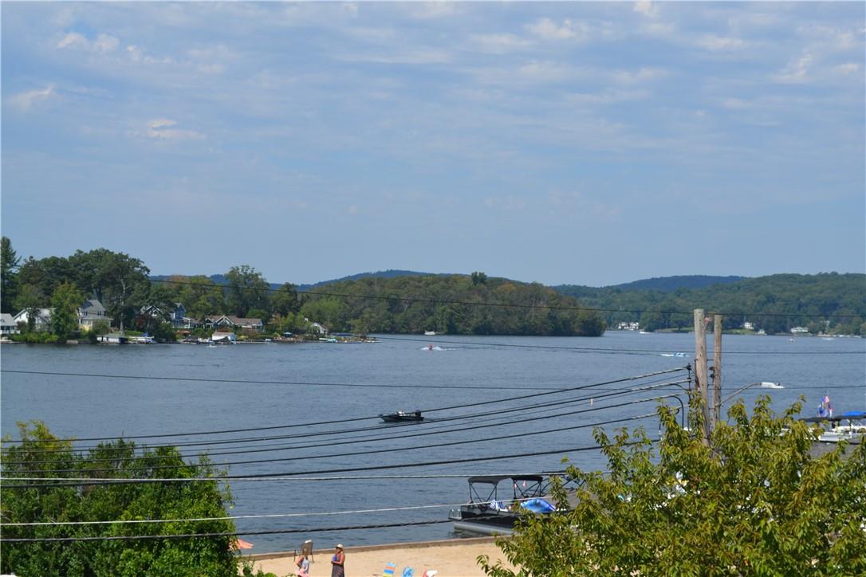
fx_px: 1624
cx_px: 433
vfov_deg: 20.2
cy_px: 288
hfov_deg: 29.9
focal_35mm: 68
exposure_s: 1/320
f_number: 9
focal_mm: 45
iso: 100
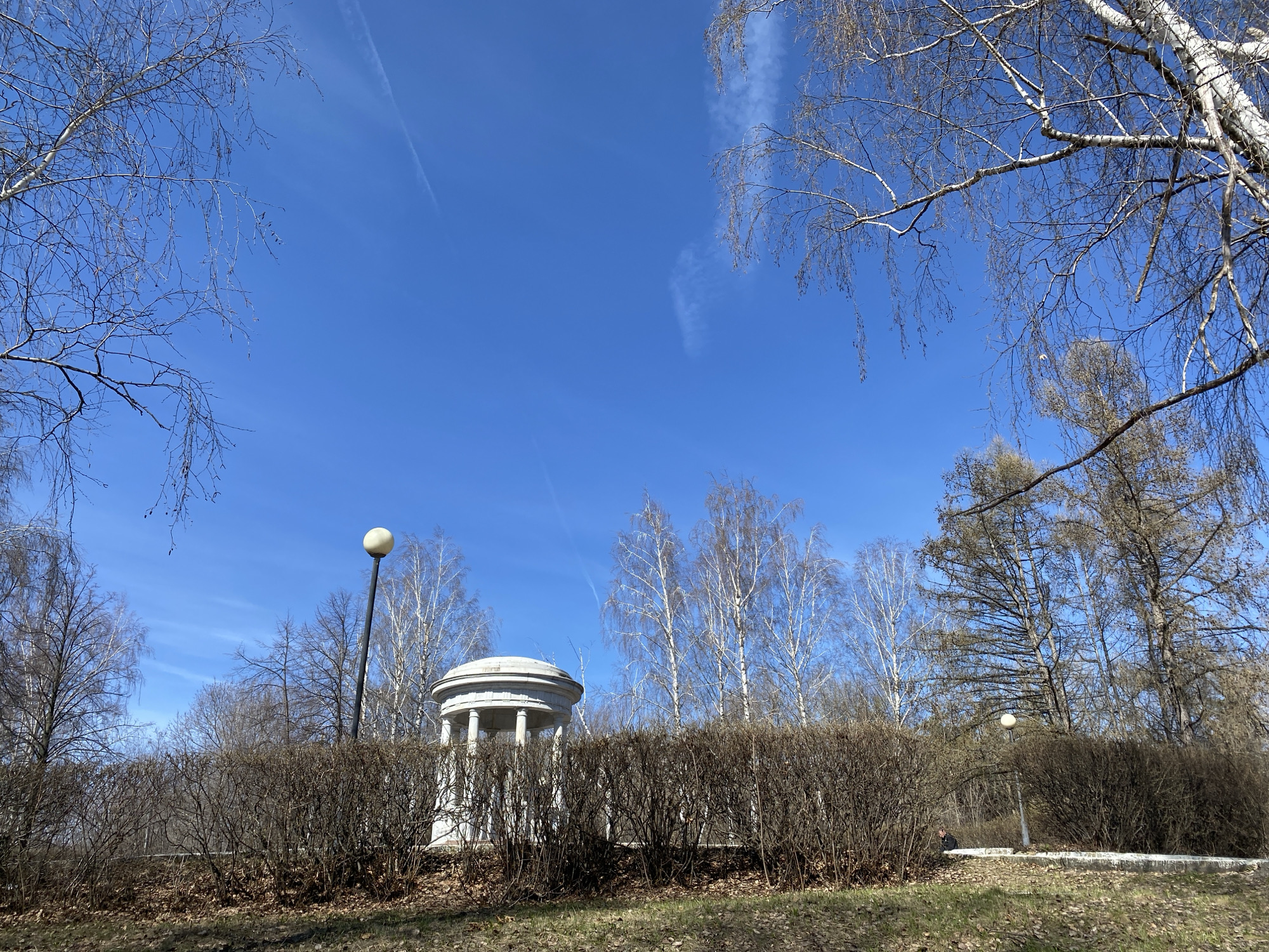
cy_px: 476
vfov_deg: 53.1
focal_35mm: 26
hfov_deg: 67.3
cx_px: 634
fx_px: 953
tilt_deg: +25.3
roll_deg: +0.6
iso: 32
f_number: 1.8
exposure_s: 1/2315
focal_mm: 4.25
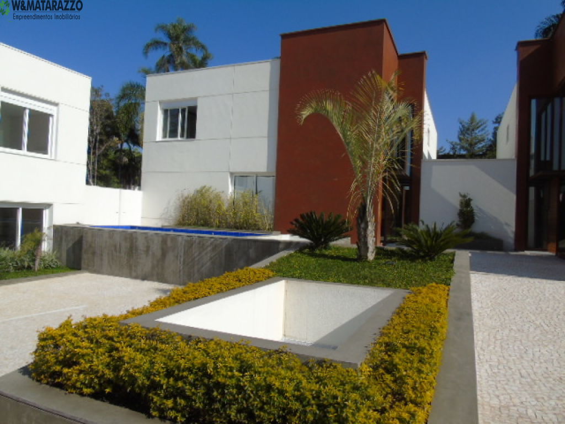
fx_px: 408
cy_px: 212
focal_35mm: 25
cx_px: 282
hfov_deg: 69.4
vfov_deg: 54.9
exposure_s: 1/1000
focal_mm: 4.4
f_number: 4.3
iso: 80
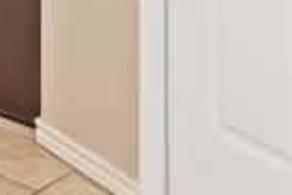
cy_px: -281
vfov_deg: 10.5
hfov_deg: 13.6
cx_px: -391
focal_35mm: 112
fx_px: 909
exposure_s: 1/6
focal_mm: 14
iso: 800
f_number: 8
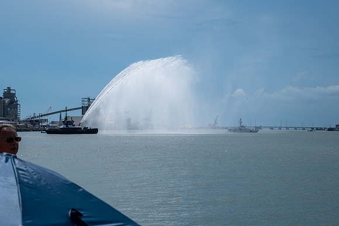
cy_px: 113
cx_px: 170
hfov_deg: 24.8
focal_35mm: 82
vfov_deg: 16.7
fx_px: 772
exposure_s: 1/600
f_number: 11
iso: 160
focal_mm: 54.5
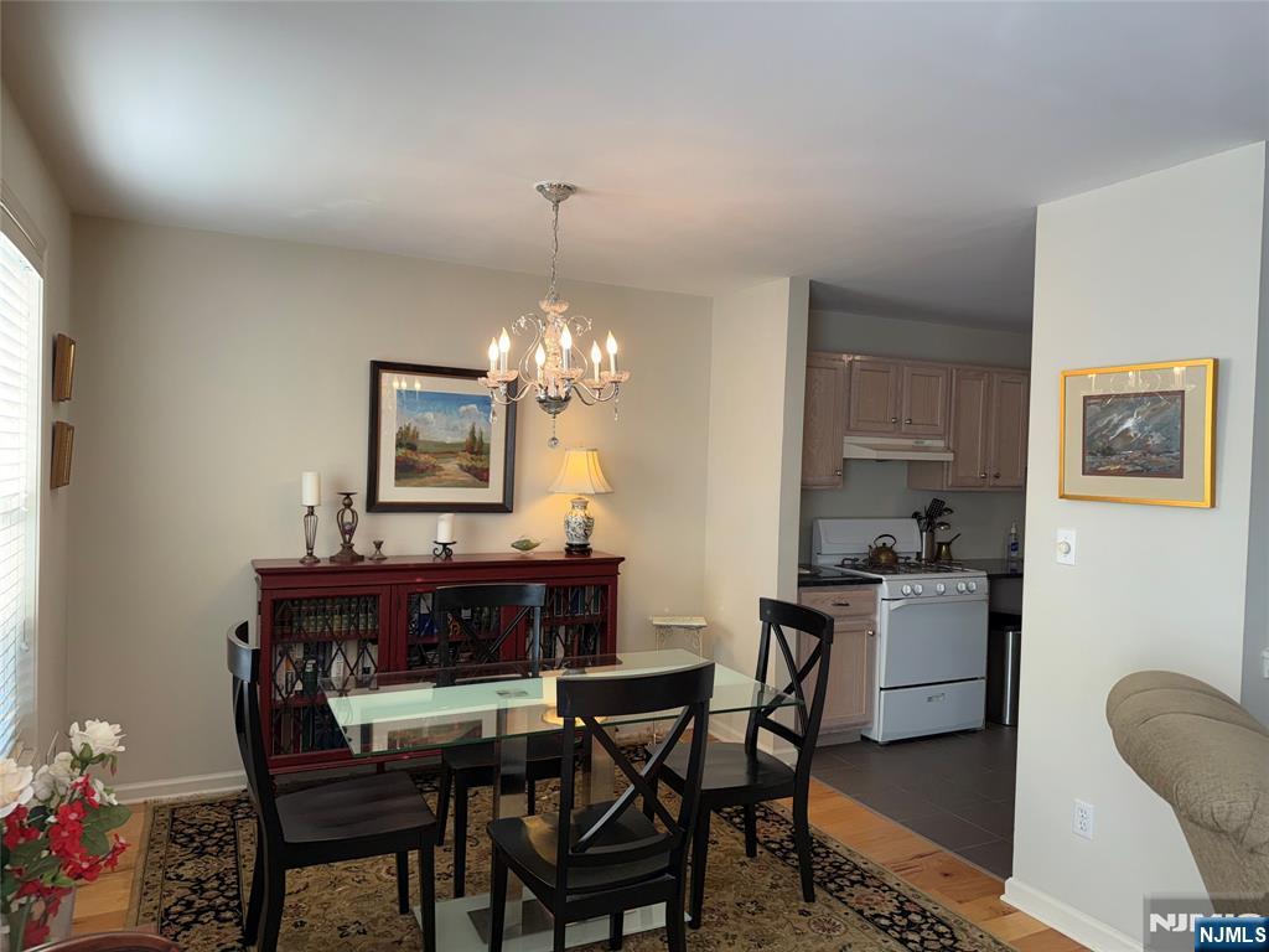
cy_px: 476
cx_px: 634
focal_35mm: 24
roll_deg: -1.7
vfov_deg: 56.8
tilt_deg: -1.3
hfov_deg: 71.6
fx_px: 880
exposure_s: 1/170
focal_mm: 6.76
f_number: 1.78
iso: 50
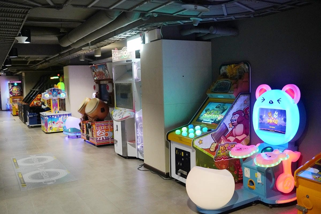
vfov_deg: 38.9
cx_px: 160
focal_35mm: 34
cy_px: 107
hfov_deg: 55.8
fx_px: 303
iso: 8000
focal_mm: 34
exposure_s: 1/160
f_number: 2.8
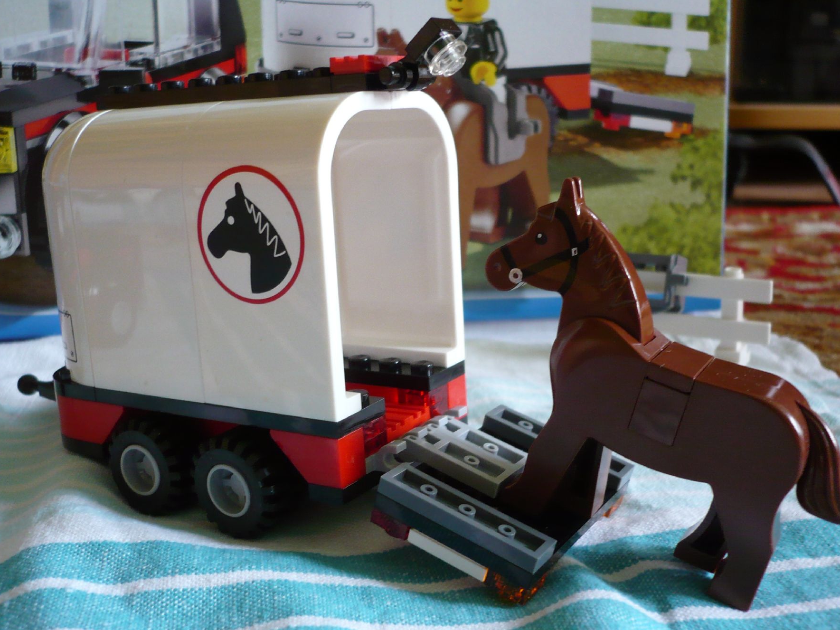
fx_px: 946
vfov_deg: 36.8
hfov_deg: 47.9
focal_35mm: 39
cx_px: 424
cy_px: 350
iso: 160
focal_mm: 5.8
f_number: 2.8
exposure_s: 1/30
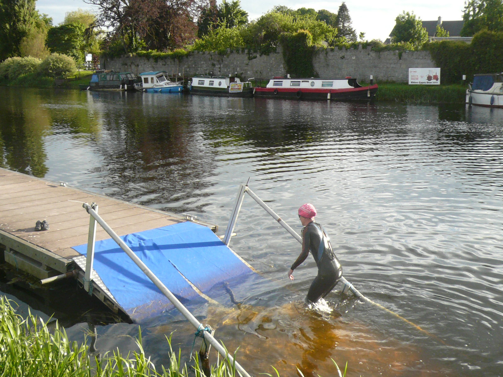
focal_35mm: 44
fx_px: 639
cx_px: 252
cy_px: 188
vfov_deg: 32.9
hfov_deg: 42.9
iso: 100
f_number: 2.8
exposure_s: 1/400
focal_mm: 4.7
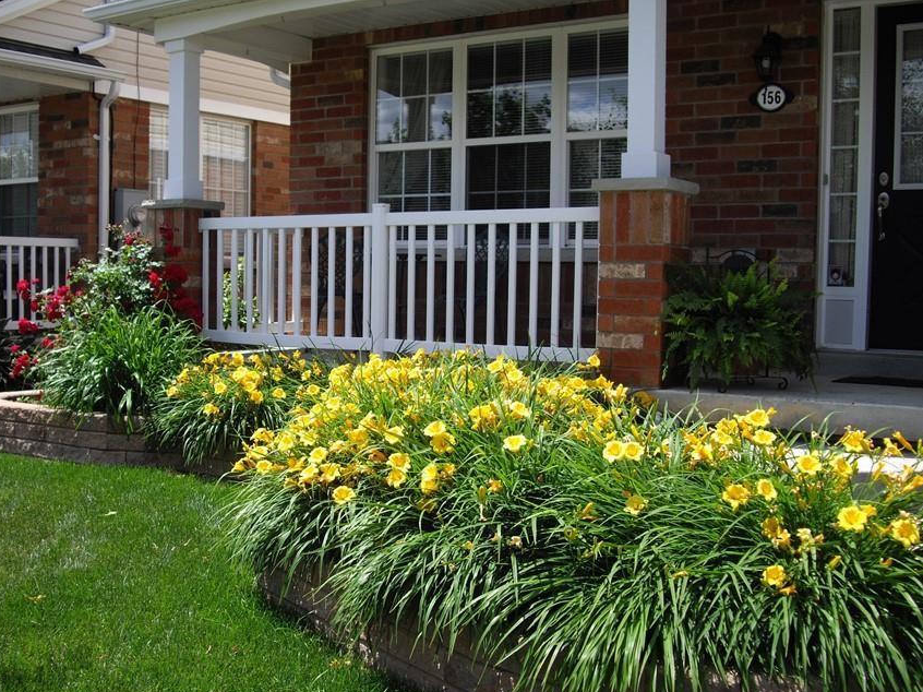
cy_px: 366
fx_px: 1226
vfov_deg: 31.5
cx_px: 372
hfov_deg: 41.1
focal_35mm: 46
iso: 64
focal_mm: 7.9
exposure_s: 1/800
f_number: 2.8
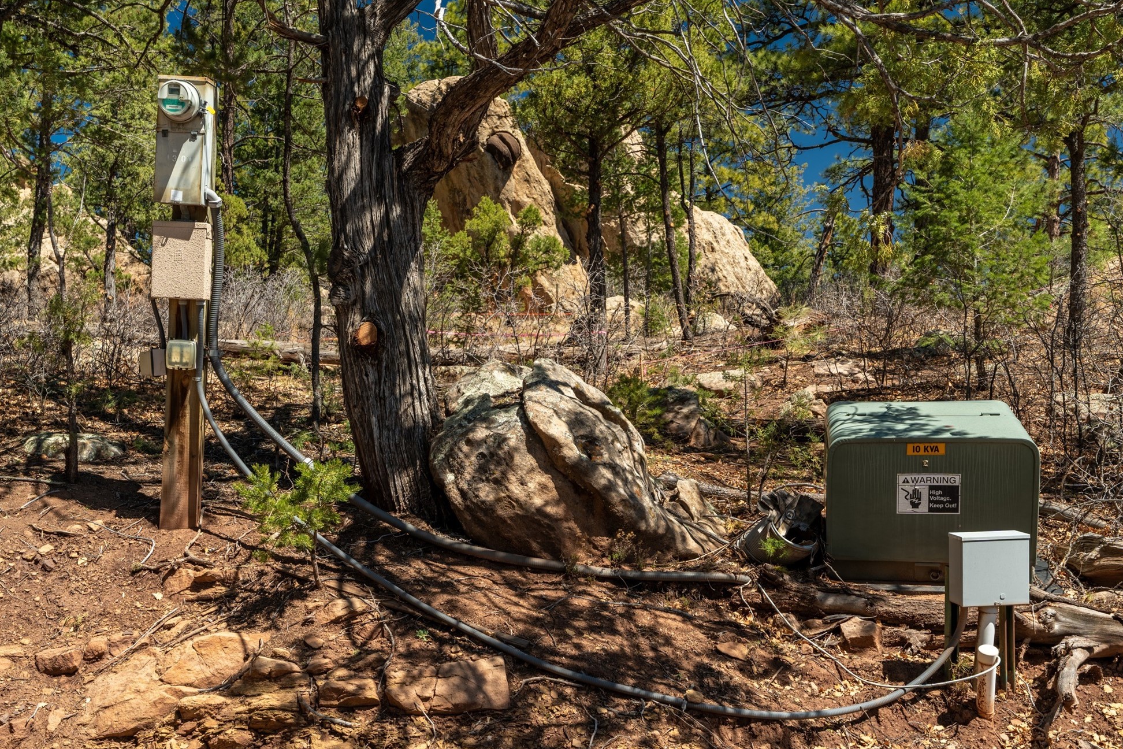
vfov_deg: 35.0
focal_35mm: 38
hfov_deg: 50.7
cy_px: 417
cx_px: 581
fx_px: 1185
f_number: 8
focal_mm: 34
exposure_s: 1/1250
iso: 125
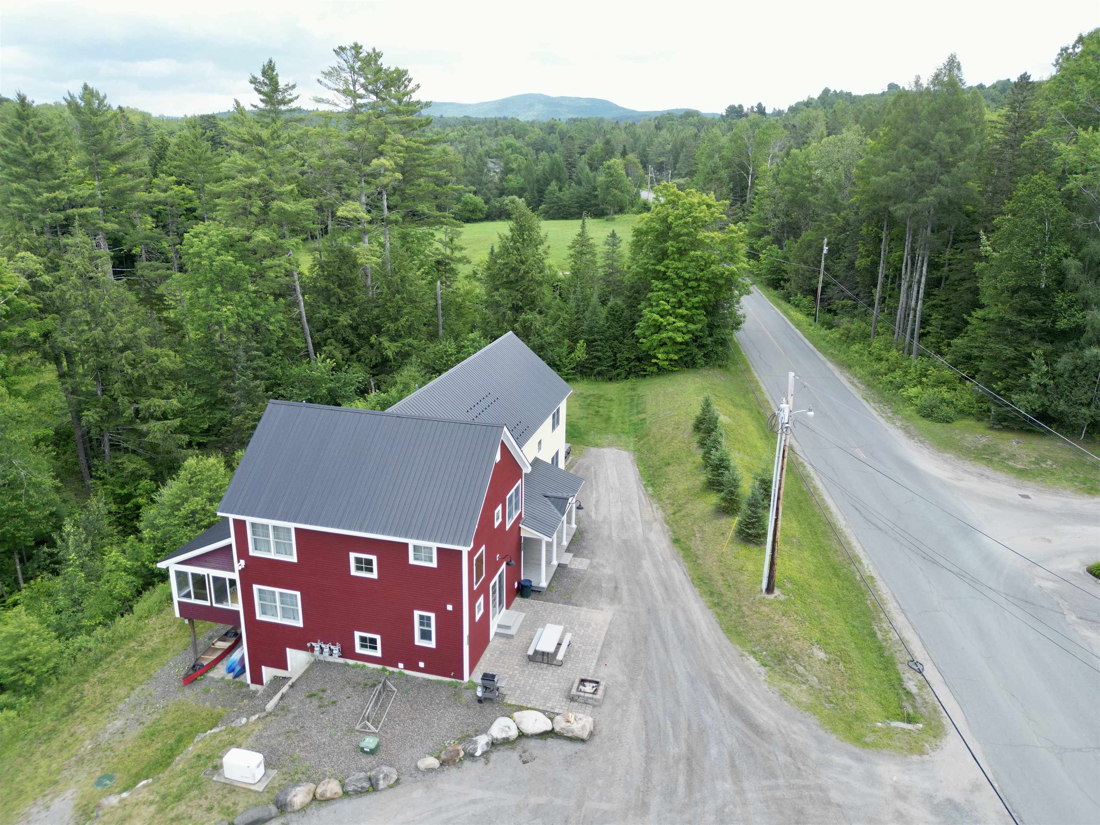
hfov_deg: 71.6
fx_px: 763
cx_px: 550
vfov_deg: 56.8
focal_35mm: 24
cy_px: 412
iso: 200
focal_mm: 6.72
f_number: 1.7
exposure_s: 1/800
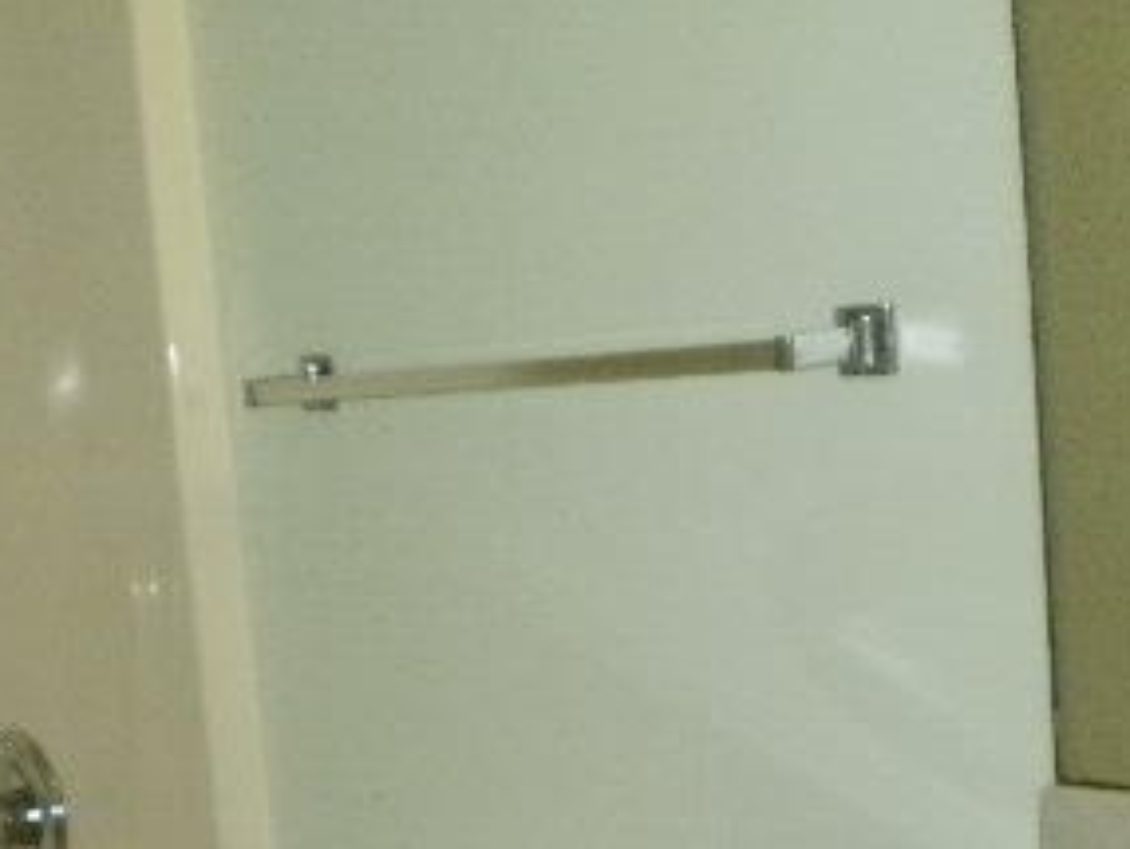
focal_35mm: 85
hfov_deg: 22.8
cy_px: 881
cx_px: 332
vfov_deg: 17.0
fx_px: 2777
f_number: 3.1
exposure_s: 1/250
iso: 400
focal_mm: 6.3
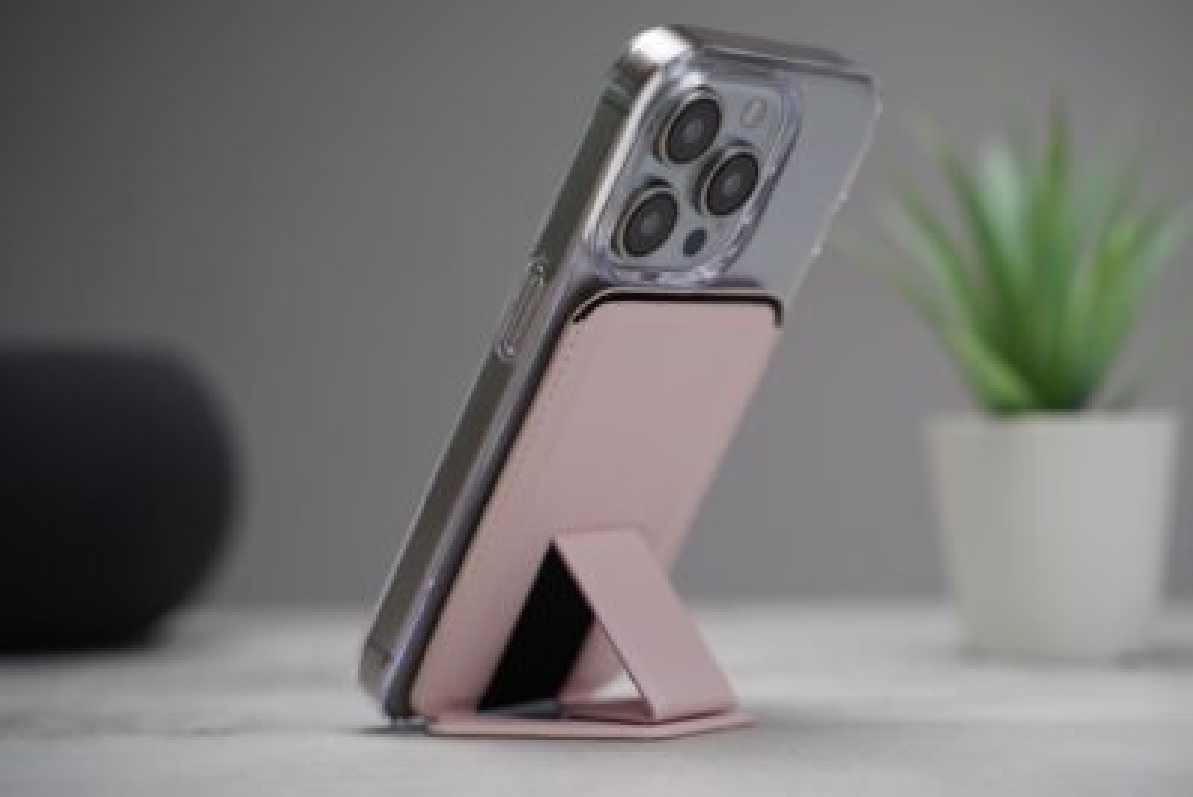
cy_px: 398
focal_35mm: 75
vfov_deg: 18.2
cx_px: 596
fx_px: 2486
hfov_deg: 27.0
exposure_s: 1/80
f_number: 4
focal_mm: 75
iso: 500
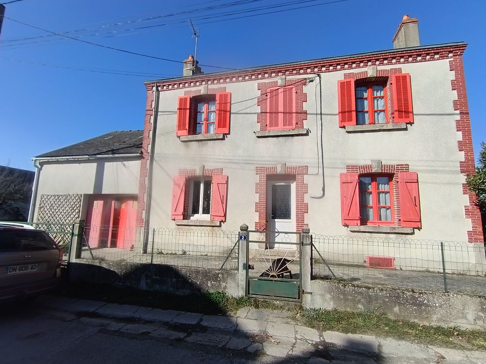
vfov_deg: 74.7
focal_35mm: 17
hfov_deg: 91.0
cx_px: 243
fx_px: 239
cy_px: 182
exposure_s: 1/881
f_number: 2.2
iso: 104
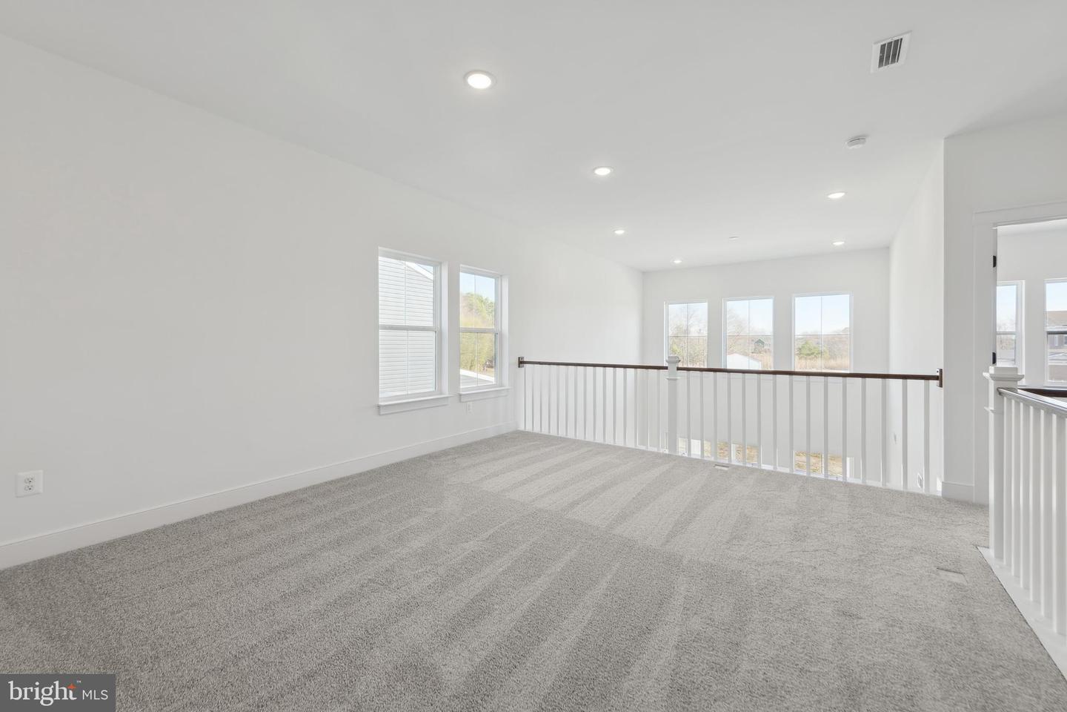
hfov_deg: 104.3
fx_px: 415
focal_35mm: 14
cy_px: 356
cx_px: 534
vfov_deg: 81.2
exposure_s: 1/15
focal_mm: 14
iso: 64
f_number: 8
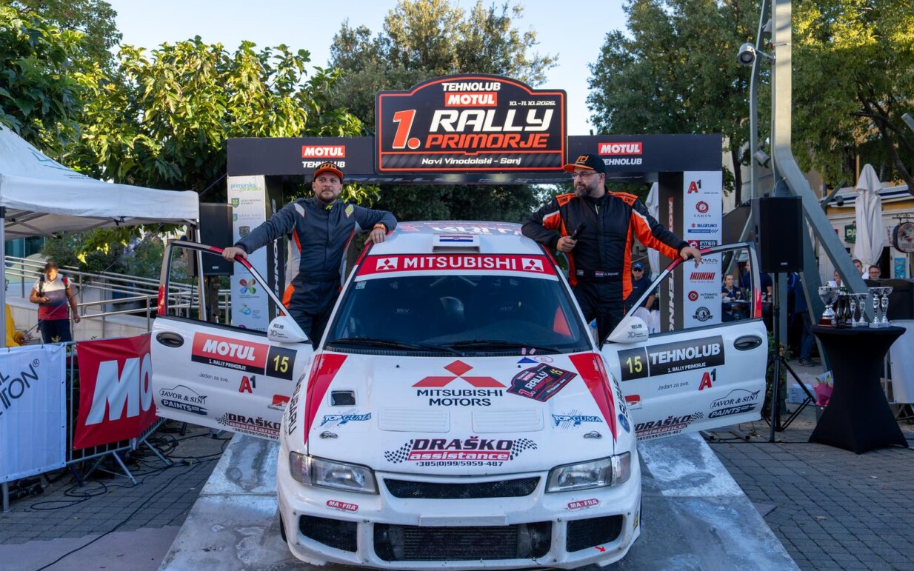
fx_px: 897
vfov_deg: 35.3
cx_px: 442
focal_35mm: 36
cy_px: 264
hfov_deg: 54.0
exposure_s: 1/160
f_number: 4
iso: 100
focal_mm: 30
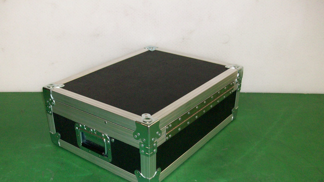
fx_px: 326
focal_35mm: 38
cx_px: 163
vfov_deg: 30.9
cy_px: 124
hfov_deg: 52.8
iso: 160
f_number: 2.8
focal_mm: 5.7
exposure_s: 1/42.4
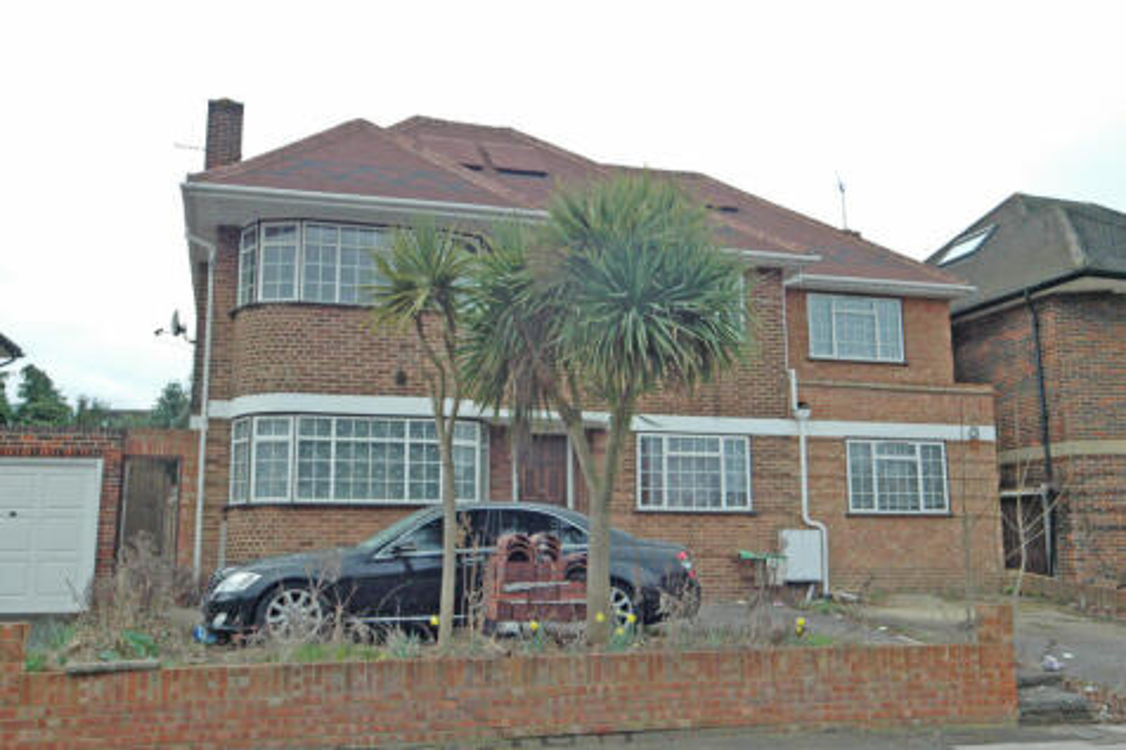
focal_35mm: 36
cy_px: 375
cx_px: 563
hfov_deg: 53.1
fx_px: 1126
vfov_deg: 36.8
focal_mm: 24
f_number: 10
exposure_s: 1/400
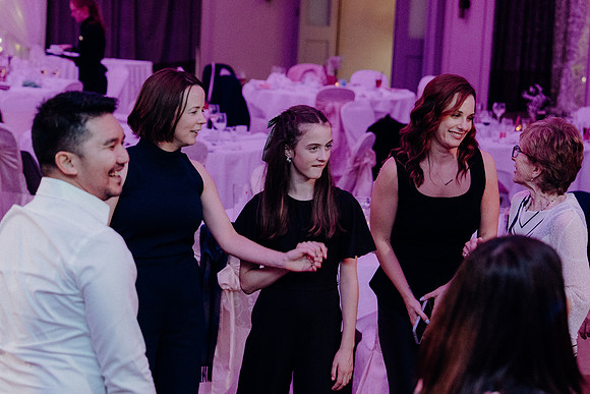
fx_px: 1590
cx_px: 295
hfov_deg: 21.0
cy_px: 197
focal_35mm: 97
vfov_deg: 14.1
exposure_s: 1/160
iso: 3200
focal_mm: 65
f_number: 3.5
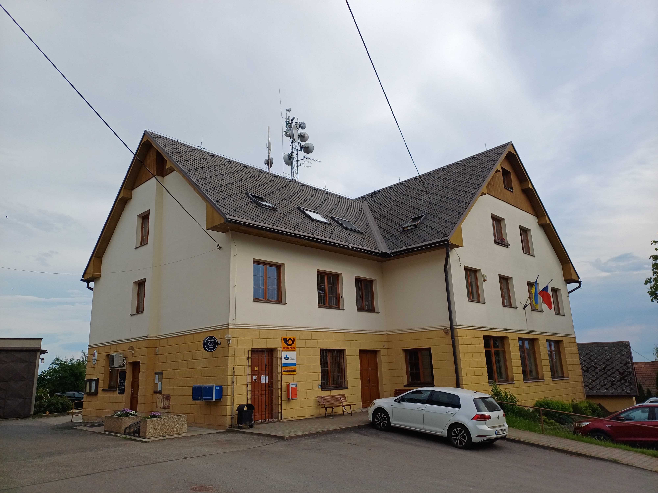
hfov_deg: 69.4
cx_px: 329
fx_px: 475
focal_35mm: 25
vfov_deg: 54.9
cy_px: 246
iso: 50
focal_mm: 4.65
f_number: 1.8
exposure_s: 1/1095
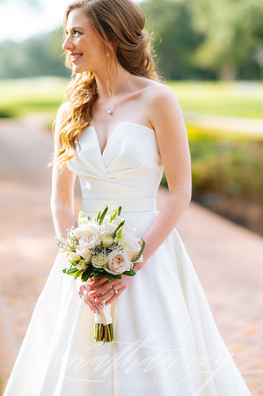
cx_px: 132
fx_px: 934
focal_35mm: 85
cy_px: 198
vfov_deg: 23.9
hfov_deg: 16.0
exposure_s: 1/2500
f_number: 2
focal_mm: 85
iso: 100
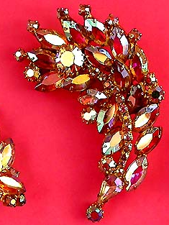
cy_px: 112
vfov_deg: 37.5
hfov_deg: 28.4
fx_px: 332
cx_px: 109
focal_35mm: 51
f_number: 2.6
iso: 100
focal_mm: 7.85
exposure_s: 1/26.9
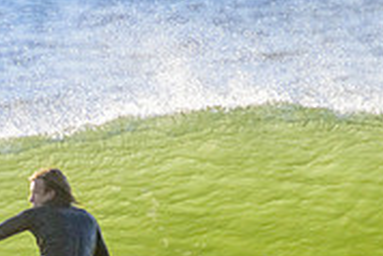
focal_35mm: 2603
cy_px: 289
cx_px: -47
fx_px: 27715
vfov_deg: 0.5
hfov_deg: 0.8
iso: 1800
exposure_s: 1/2000
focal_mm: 800
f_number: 11
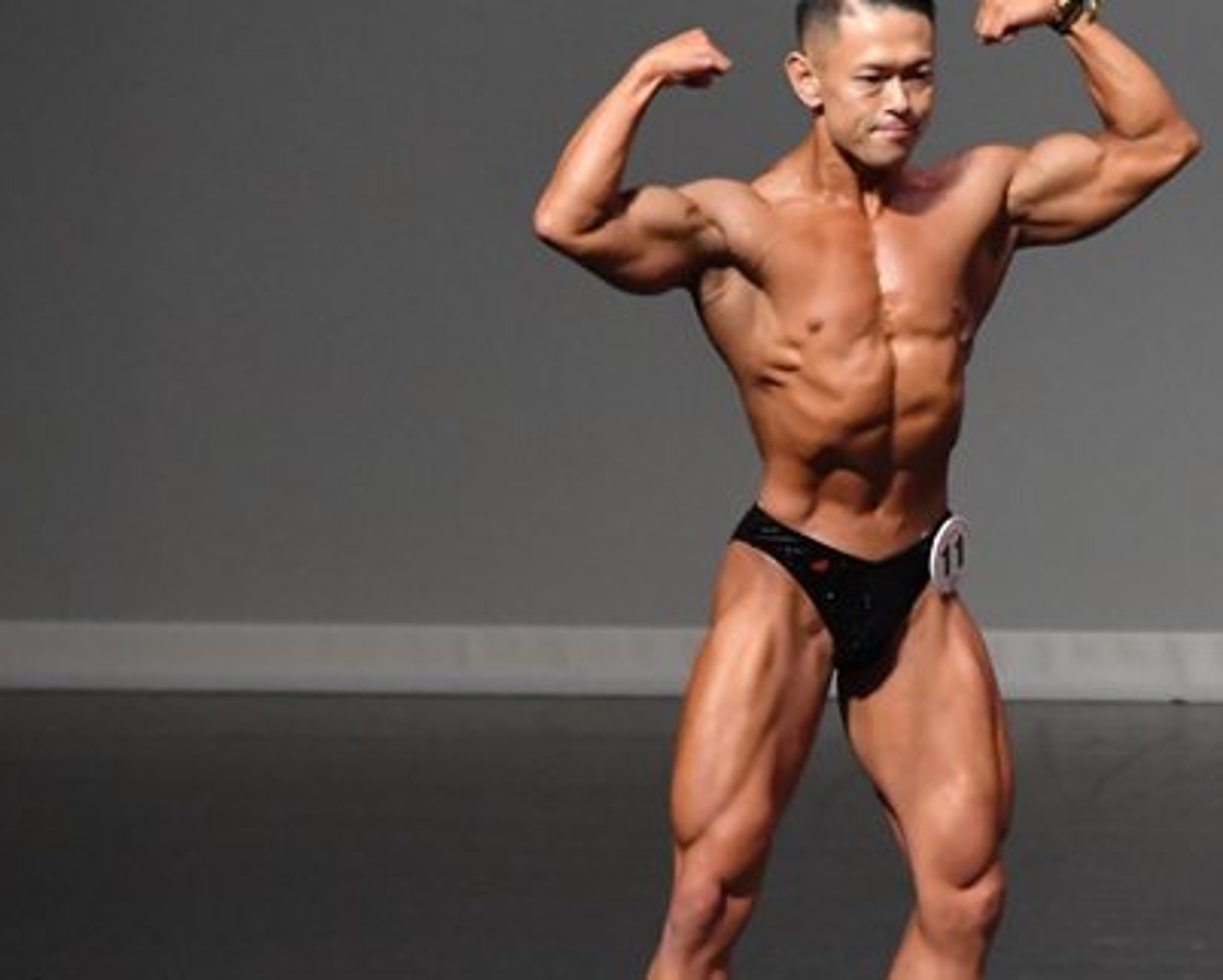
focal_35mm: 624
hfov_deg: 3.1
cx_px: 1152
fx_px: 22597
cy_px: 566
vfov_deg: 2.5
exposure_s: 1/400
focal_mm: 230
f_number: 5.6
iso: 7200
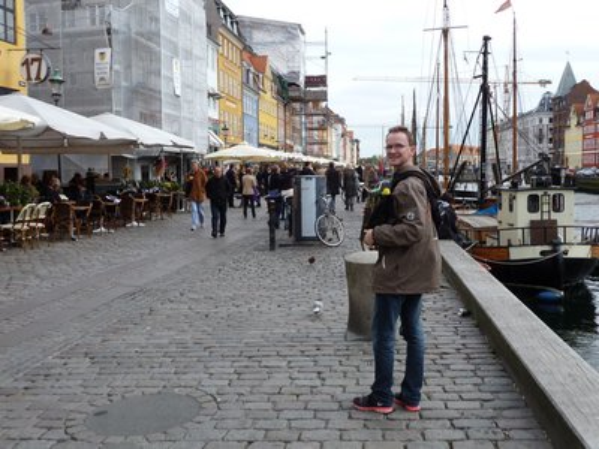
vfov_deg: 38.7
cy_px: 224
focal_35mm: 37
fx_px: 640
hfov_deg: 50.1
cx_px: 300
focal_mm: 6.1
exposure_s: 1/250
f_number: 4
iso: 80
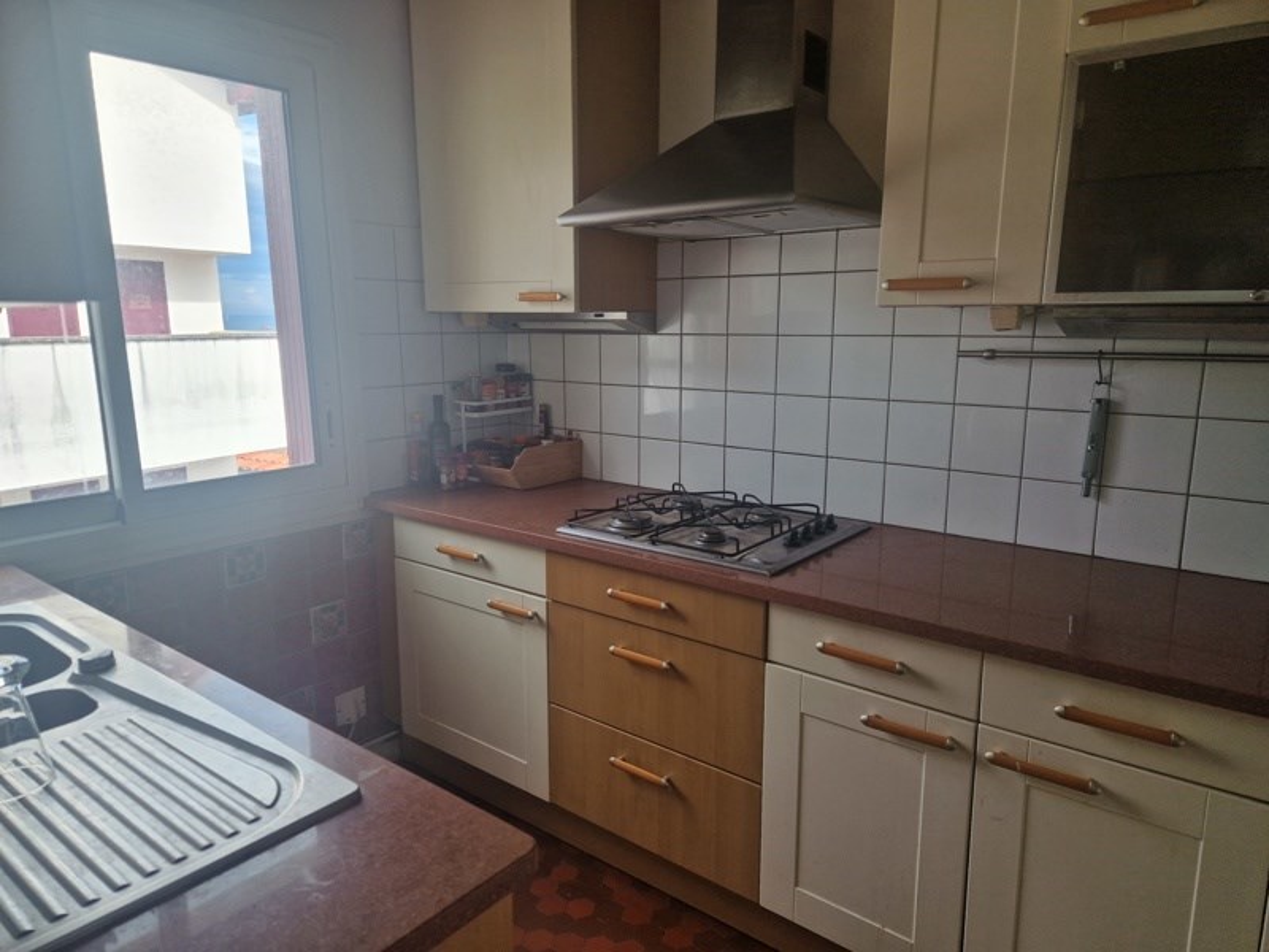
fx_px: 843
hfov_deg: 73.9
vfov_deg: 58.9
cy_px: 476
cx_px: 634
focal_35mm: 23
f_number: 1.8
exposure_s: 1/180
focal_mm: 5.4
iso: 50
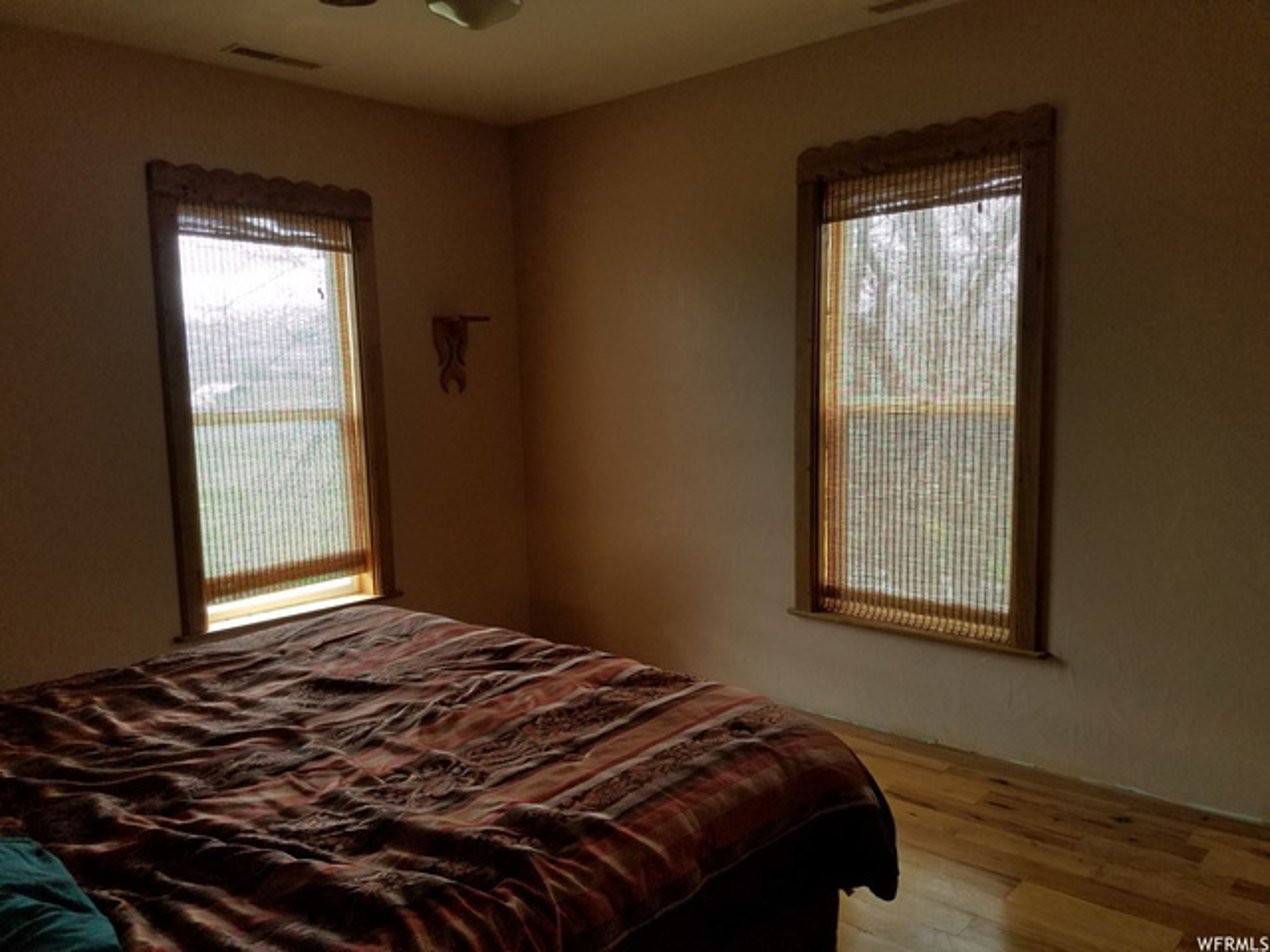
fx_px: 954
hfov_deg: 67.3
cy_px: 476
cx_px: 635
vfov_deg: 53.1
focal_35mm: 26
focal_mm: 4.2
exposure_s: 1/60
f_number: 1.7
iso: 125
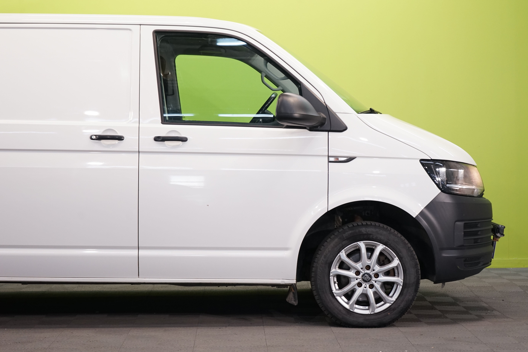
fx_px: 1085
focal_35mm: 74
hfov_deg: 27.3
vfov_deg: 18.4
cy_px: 171
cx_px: 267
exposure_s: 1/100
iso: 1250
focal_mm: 70
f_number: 5.6
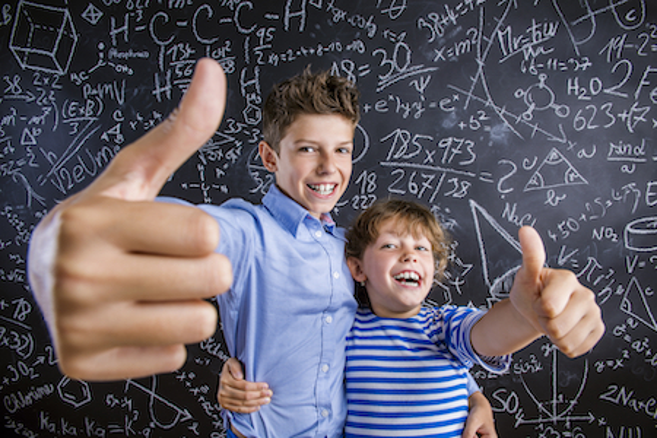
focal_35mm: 24
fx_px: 438
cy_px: 219
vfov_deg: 53.1
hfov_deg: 73.7
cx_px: 328
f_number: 13
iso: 100
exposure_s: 1/160
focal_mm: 24
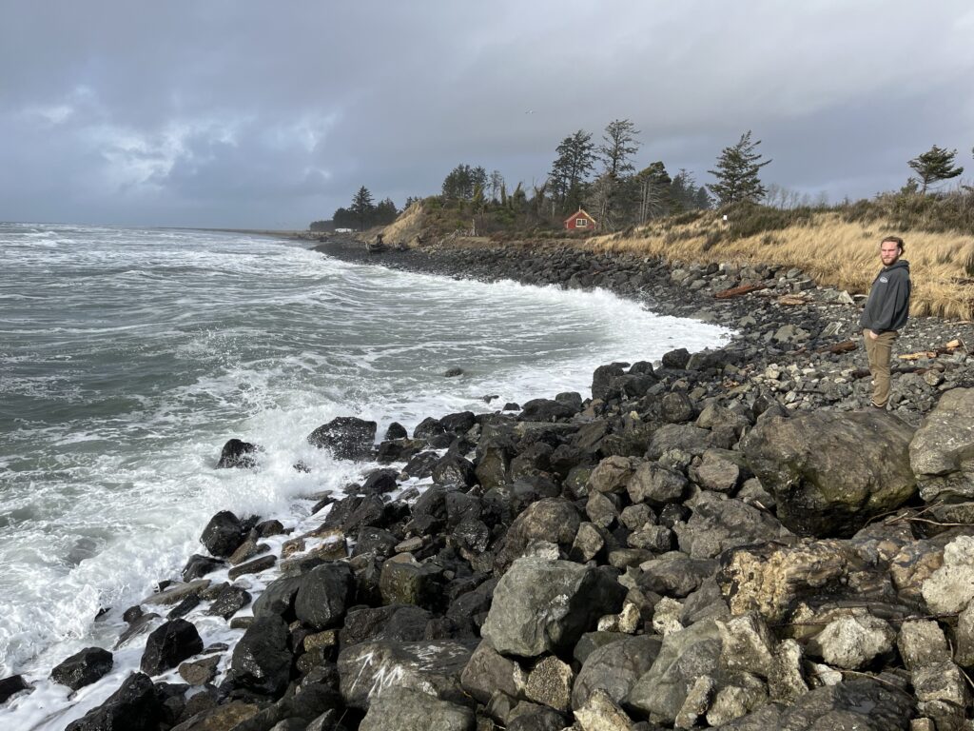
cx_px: 487
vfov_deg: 53.1
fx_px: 732
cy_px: 366
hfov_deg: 67.3
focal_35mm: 26
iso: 50
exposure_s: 1/2179
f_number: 1.6
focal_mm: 5.1
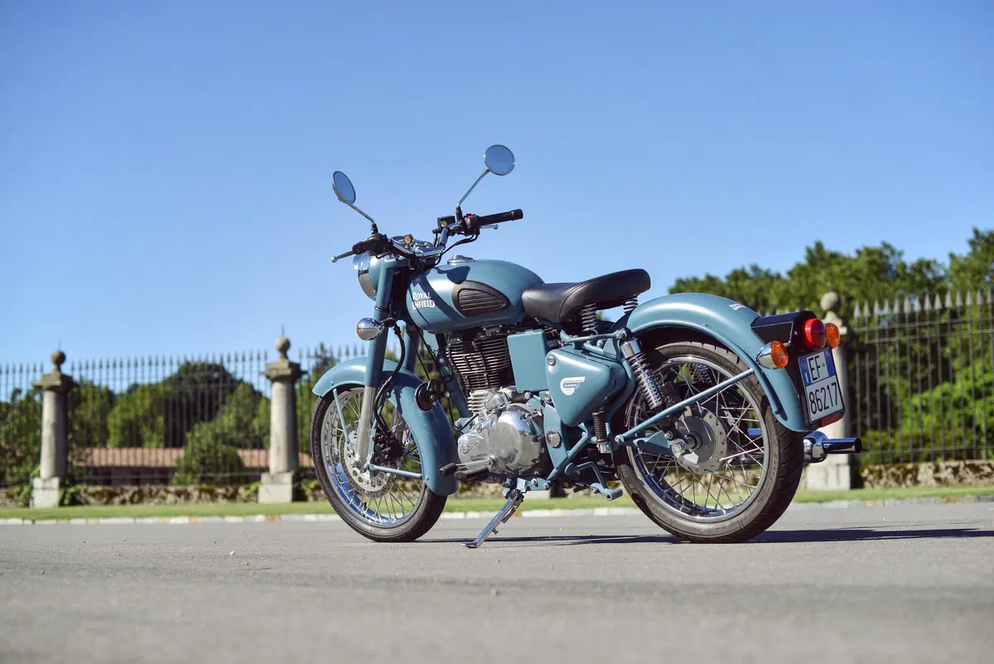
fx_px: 1381
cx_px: 497
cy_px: 332
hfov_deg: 39.6
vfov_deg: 27.0
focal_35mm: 50
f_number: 3.5
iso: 100
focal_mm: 50
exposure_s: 1/1600
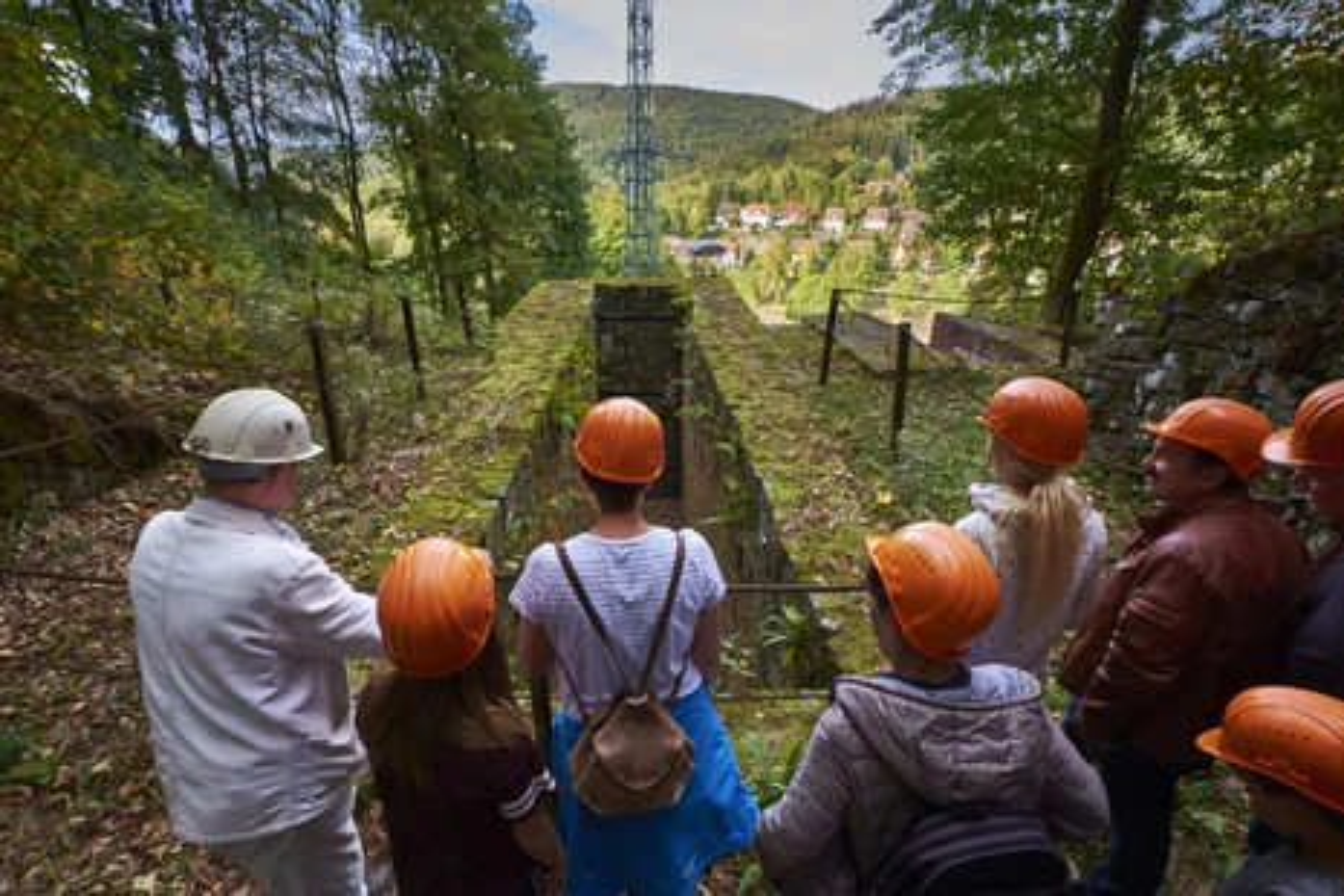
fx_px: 560
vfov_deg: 77.3
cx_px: 672
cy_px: 448
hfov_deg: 100.4
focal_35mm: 15
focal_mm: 10
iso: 400
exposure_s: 1/60
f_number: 10
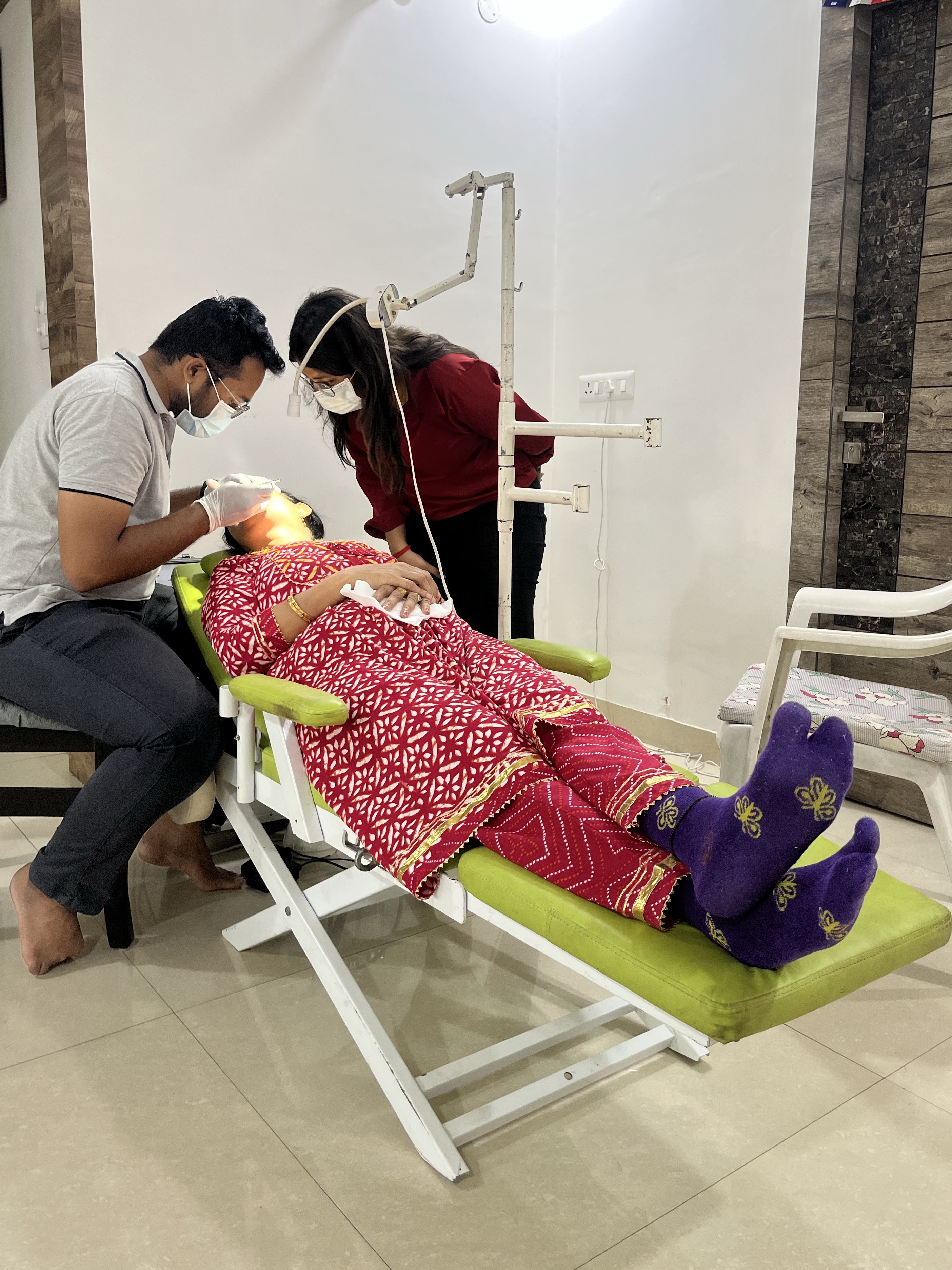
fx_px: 1027
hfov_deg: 49.7
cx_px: 485
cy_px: 593
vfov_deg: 63.4
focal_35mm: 28
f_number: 1.6
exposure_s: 1/50
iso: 100
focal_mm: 5.1
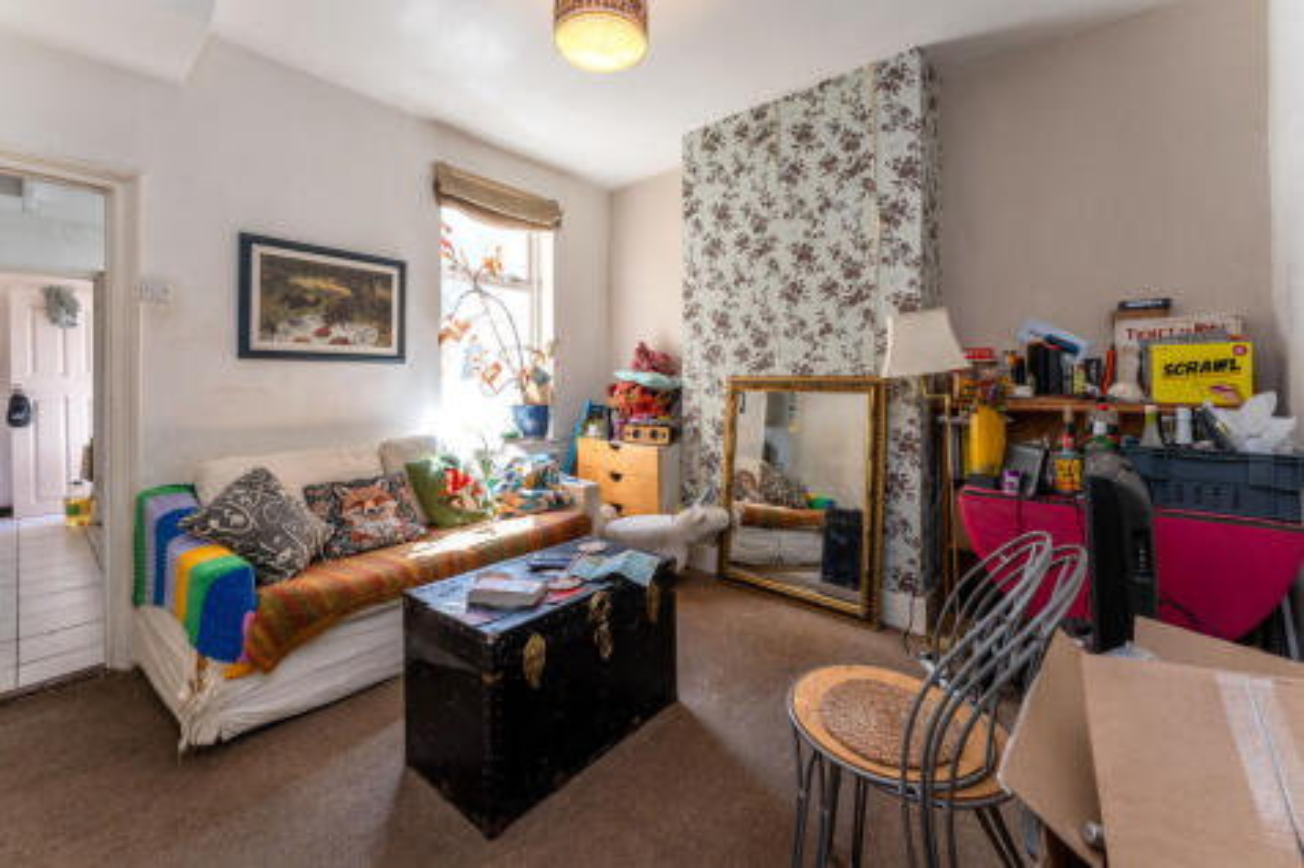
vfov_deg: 81.2
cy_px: 434
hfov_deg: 104.3
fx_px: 507
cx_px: 652
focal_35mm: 14
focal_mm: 14
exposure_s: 1/25
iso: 320
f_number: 8
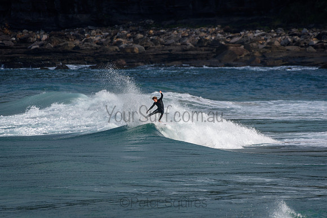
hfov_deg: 2.7
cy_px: 109
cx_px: 164
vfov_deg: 1.8
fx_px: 6814
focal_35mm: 750
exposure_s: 1/2000
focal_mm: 500
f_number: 5.6
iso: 220
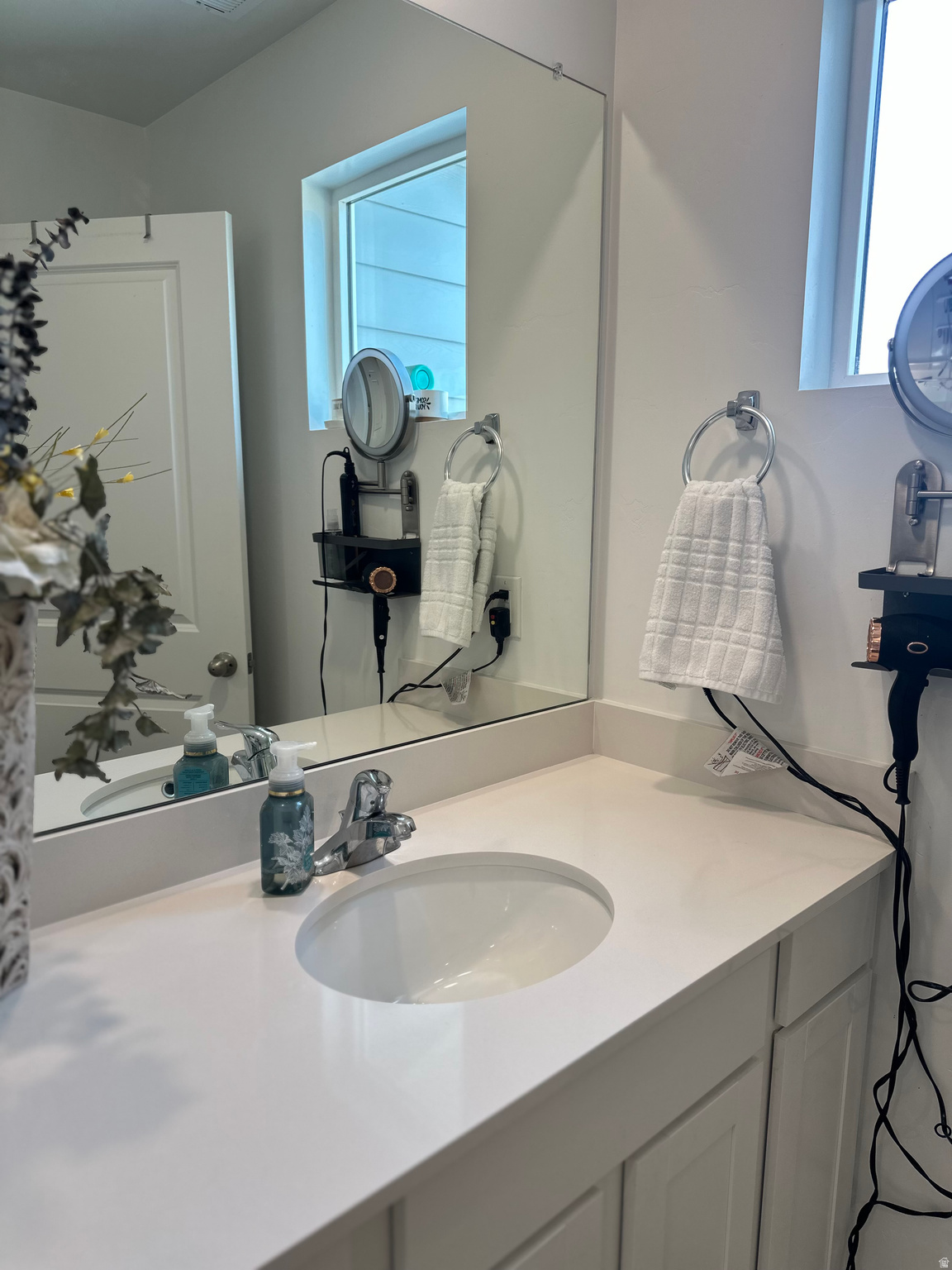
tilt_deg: -8.6
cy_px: 635
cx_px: 476
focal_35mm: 24
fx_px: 880
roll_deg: -0.8
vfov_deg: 71.6
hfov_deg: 56.8
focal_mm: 6.86
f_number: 1.78
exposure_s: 1/120
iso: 64
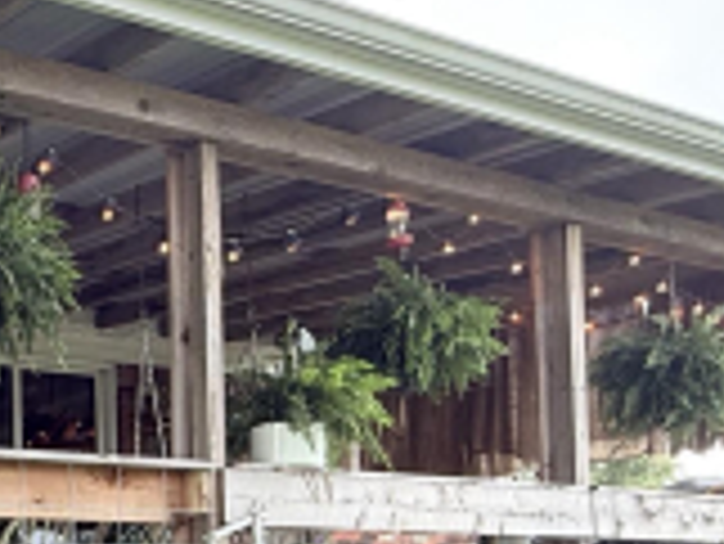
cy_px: 589
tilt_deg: +1.3
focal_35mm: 58
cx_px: -164
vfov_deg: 23.8
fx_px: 1214
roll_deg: +1.2
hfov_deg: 28.5
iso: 50
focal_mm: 2.22
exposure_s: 1/99
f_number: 2.2
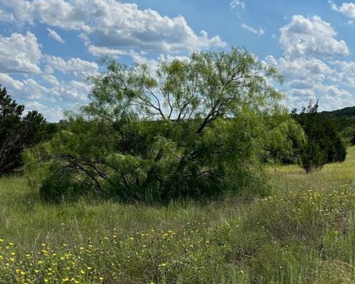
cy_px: 182
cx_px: 274
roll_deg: +1.0
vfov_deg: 29.0
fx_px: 546
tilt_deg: -5.9
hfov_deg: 35.1
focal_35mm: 52
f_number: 1.78
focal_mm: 6.86
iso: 80
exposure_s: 1/8929
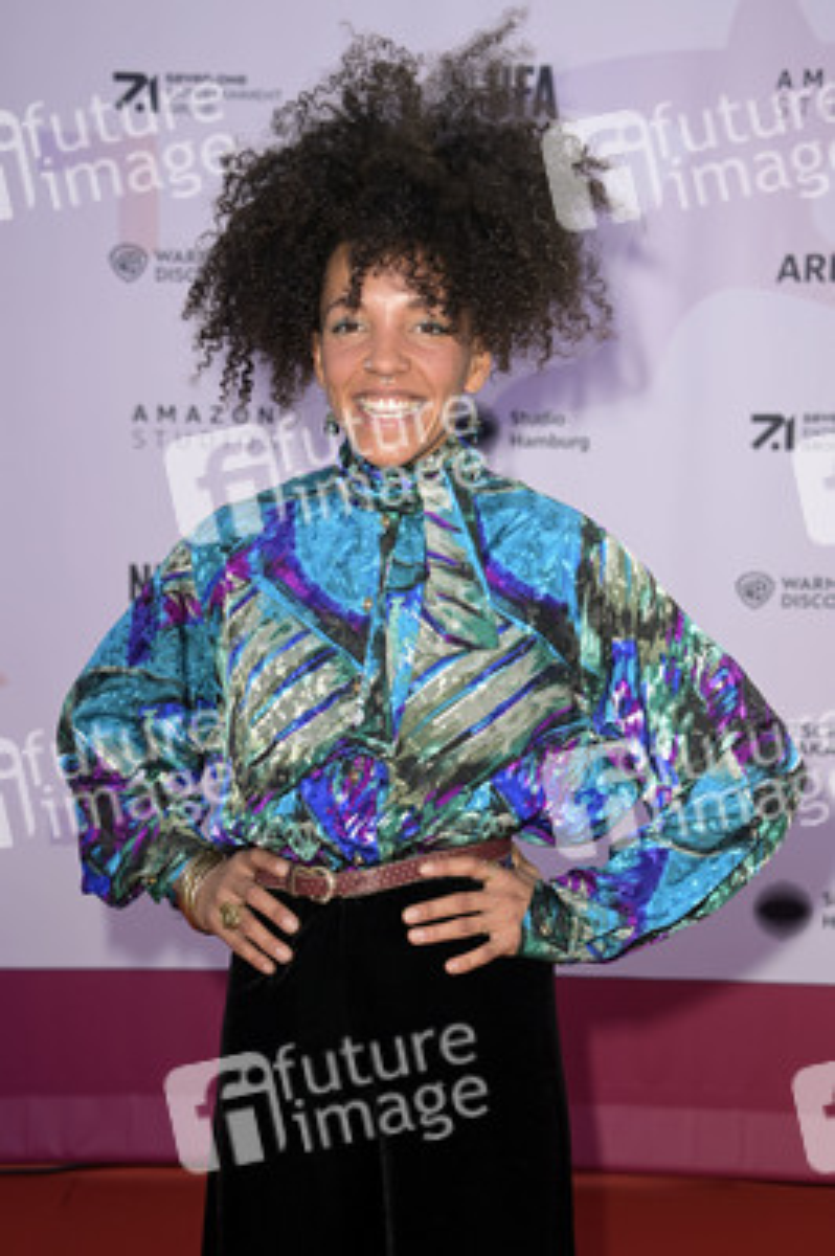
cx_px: 418
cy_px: 628
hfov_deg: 21.9
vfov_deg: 32.4
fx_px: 2161
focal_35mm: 62
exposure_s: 1/200
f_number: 5.6
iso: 250
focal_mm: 62
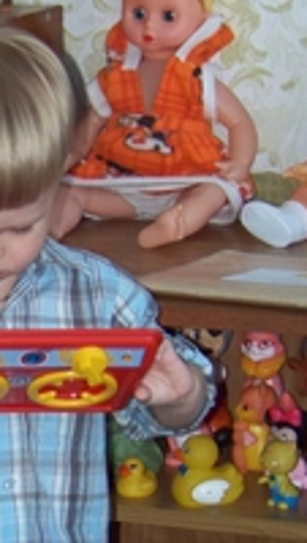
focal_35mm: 191
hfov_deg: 6.3
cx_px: -130
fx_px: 2755
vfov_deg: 11.3
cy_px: 310
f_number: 3.2
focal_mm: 13.2
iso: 200
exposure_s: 1/30
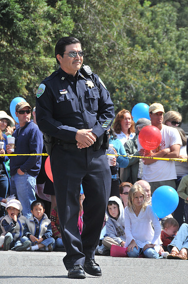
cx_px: 94
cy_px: 142
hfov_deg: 6.1
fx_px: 1768
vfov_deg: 9.2
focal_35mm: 225
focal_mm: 150
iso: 400
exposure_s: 1/500
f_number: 11
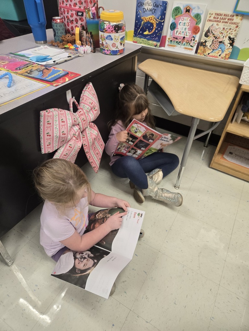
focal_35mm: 23
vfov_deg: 73.9
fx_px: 221
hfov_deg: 58.9
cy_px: 166
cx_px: 124
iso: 250
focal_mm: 5.4
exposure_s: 1/120
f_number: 1.8
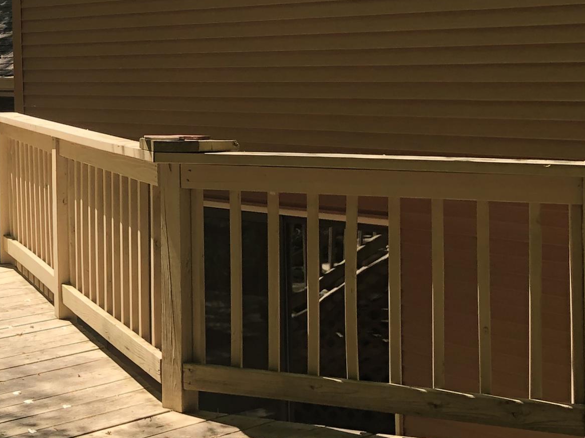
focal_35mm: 72
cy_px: 62
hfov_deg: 23.9
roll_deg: +2.0
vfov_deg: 20.1
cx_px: -166
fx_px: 1217
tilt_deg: +1.3
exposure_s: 1/600
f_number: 1.8
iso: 20
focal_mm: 4
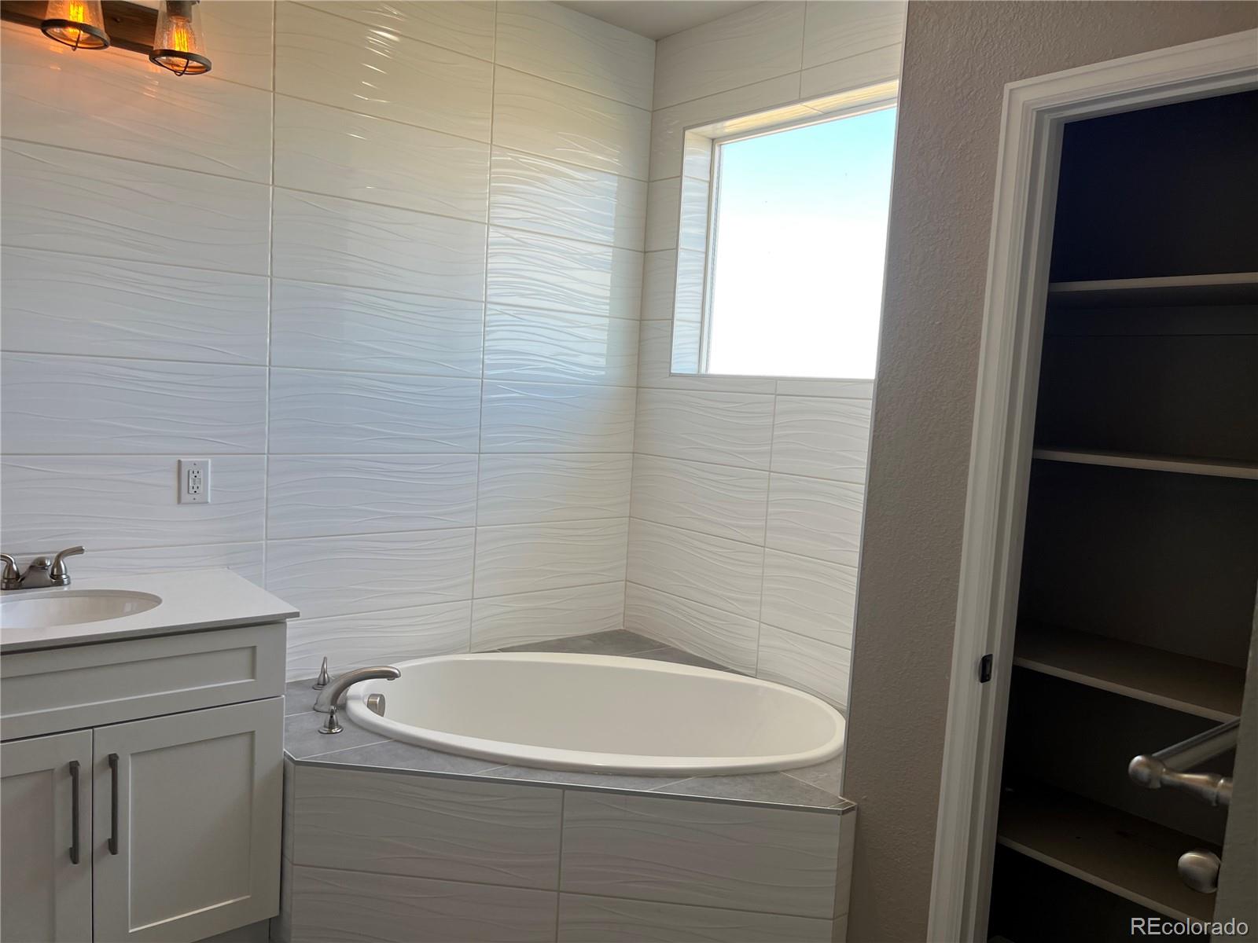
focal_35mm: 26
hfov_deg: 67.3
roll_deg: -3.8
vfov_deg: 53.1
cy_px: 472
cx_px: 629
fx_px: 945
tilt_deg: -6.1
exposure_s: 1/152
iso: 40
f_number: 1.5
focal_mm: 5.7
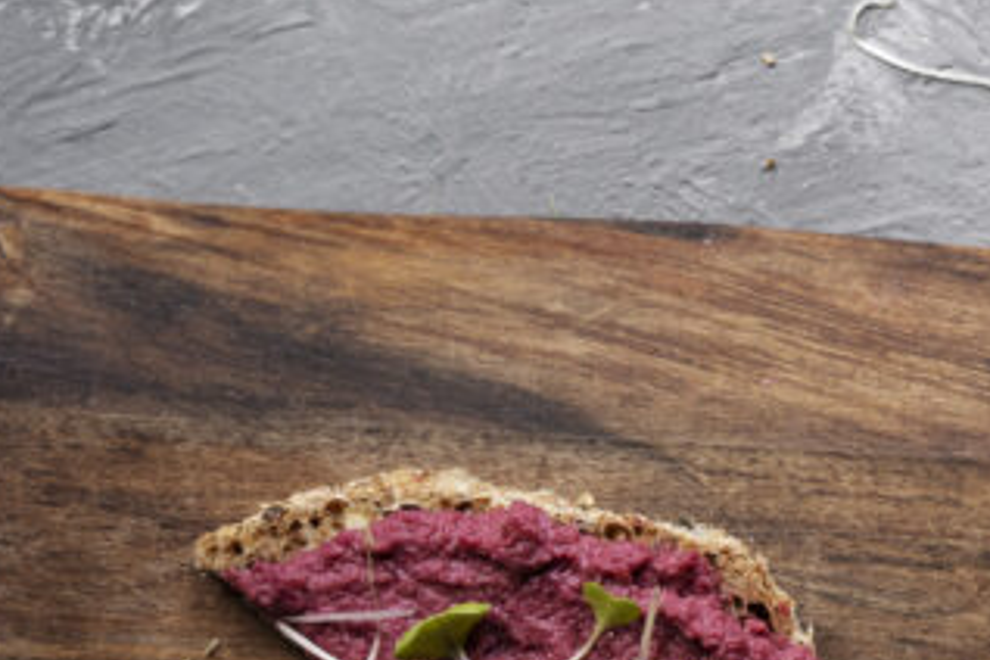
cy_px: 948
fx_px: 4867
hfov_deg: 11.2
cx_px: 1426
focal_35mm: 177
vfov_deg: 7.6
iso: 1000
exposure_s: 1/125
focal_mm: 55
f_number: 7.1
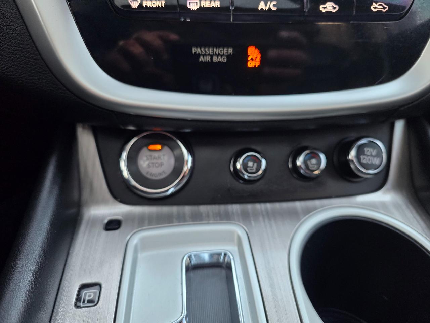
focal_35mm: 23
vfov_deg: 58.9
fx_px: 286
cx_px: 215
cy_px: 162
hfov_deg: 73.9
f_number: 1.7
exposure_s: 1/120
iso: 500
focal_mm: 6.25
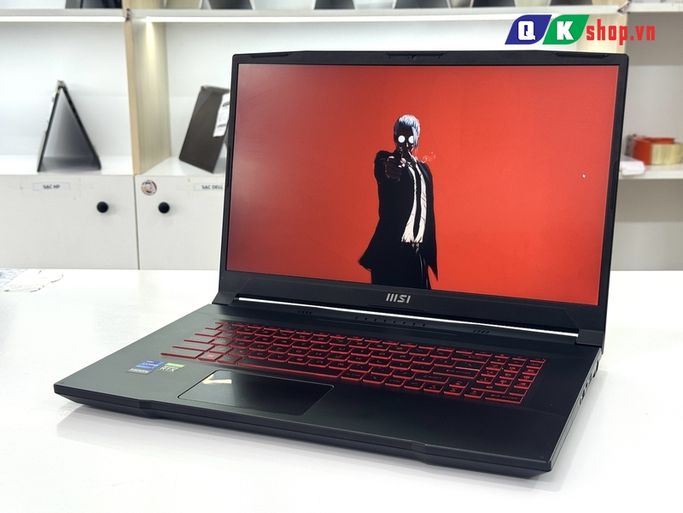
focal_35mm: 48
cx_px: 342
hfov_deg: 39.7
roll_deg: +1.1
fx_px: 947
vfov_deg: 30.3
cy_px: 256
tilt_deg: -13.4
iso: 80
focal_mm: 6.76
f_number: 1.78
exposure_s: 1/100
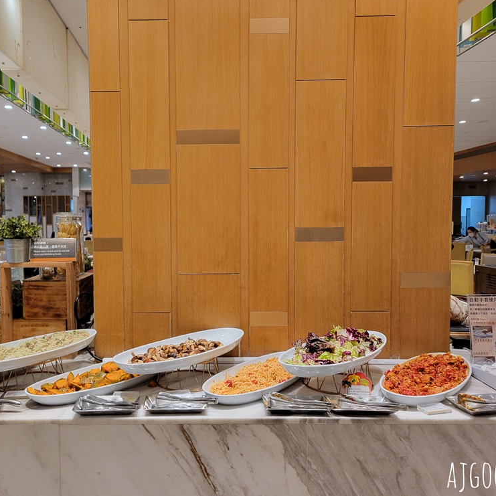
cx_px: 189
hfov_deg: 52.0
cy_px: 248
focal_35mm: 31
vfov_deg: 52.5
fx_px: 503
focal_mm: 5.4
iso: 160
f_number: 1.8
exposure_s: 1/120
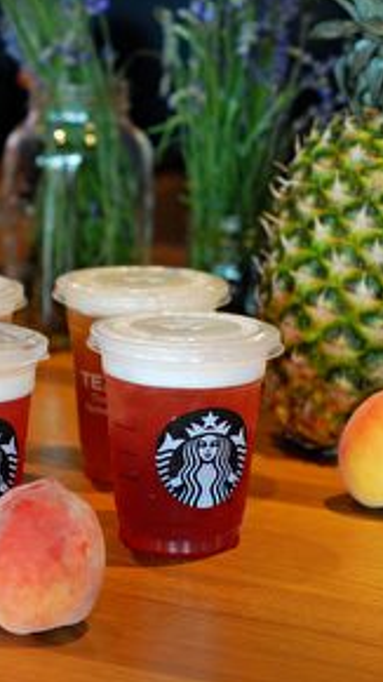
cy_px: 337
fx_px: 2204
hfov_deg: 9.8
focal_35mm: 122
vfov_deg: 17.6
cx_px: -19
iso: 800
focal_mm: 50
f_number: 3.5
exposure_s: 1/80
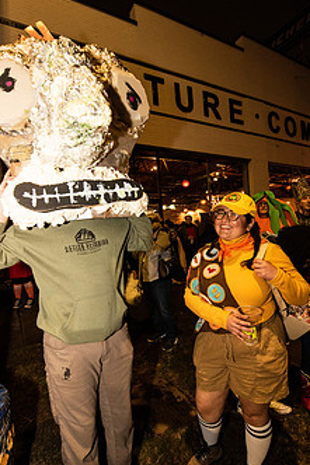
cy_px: 238
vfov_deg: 86.9
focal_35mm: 19
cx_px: 156
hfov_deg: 64.5
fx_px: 246
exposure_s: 1/80
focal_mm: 14
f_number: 3.5
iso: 2000
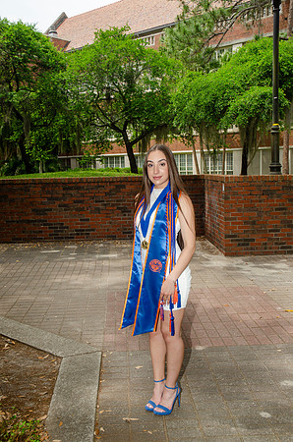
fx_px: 497
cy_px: 221
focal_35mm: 40
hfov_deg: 32.9
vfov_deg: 48.0
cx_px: 146
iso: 100
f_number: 5
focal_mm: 27
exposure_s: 1/250
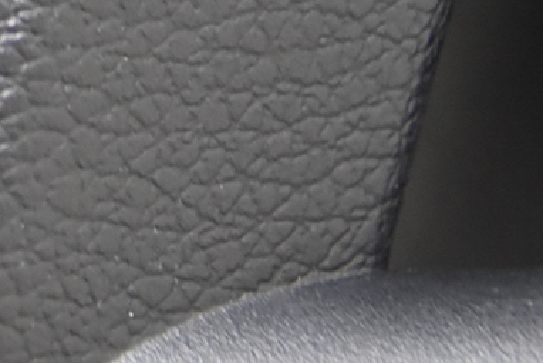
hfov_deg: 8.1
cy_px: -313
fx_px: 3523
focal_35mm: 234
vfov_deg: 5.8
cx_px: -775
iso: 2000
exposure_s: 1/50
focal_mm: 31
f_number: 3.3
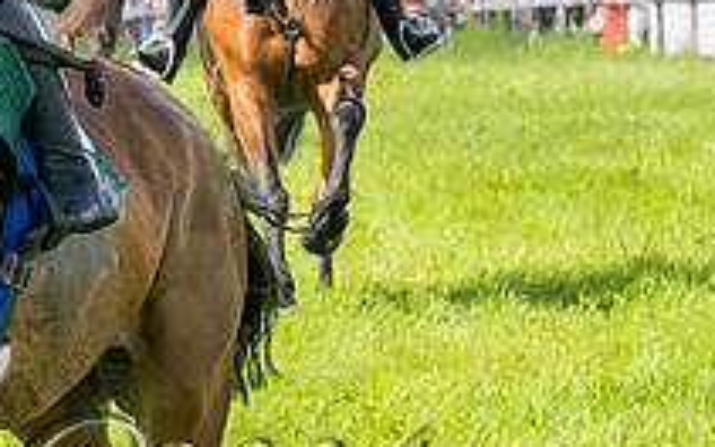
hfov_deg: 3.5
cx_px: -62
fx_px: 11812
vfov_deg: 2.2
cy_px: 139
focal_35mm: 606
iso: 400
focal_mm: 70
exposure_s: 1/2000
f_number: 5
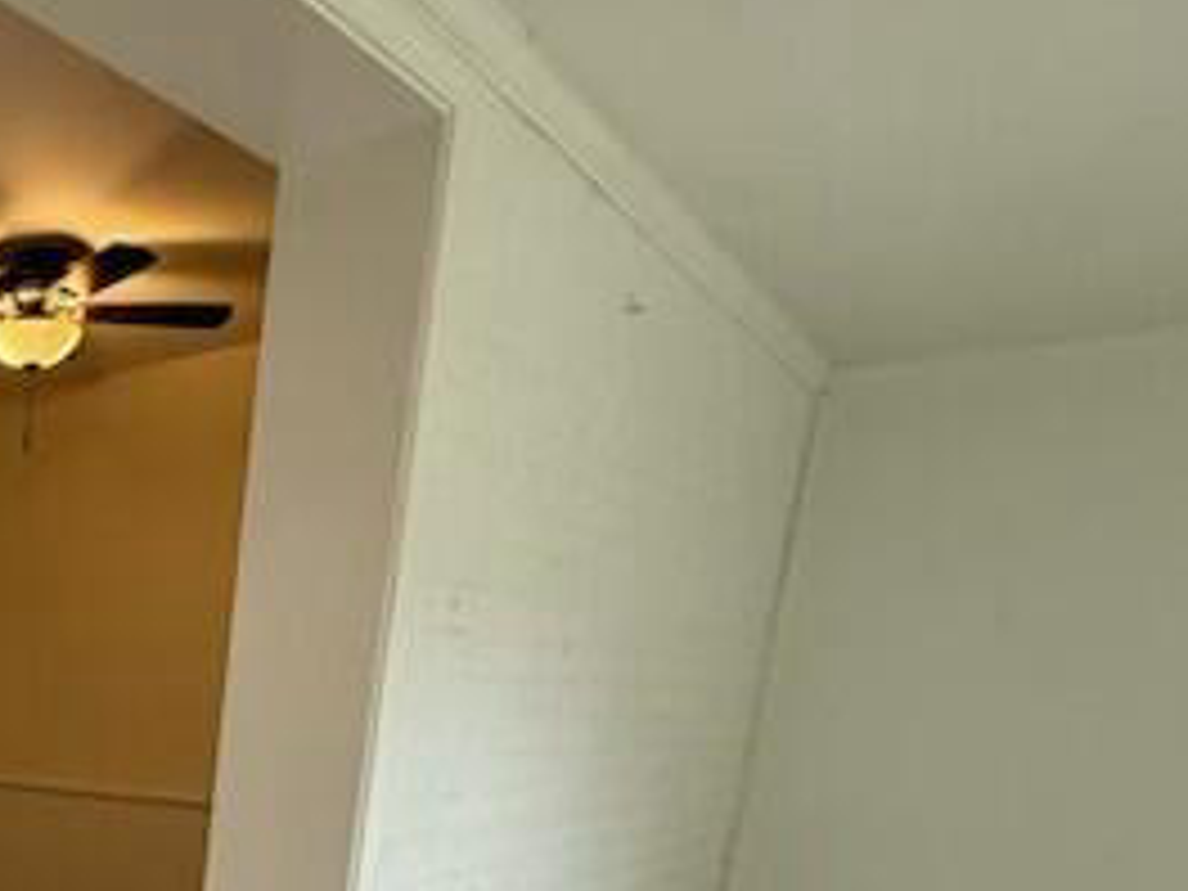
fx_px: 1167
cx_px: -230
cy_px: 900
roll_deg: -1.4
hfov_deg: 39.4
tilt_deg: -10.6
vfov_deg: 37.2
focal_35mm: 34
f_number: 2.2
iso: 125
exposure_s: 1/99
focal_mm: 2.22
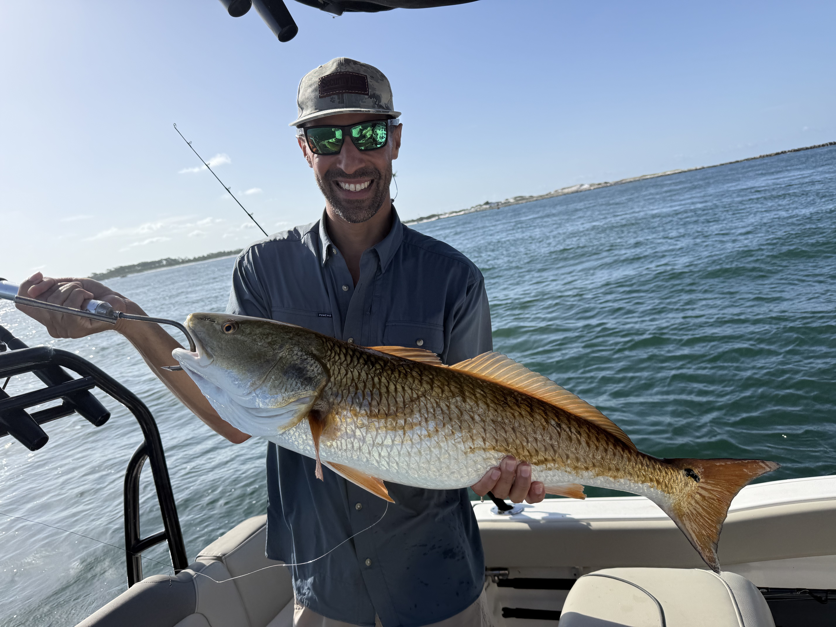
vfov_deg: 56.8
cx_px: 418
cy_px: 314
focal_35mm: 24
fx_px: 580
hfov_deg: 71.6
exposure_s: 1/5714
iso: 80
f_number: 1.78
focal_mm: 6.76
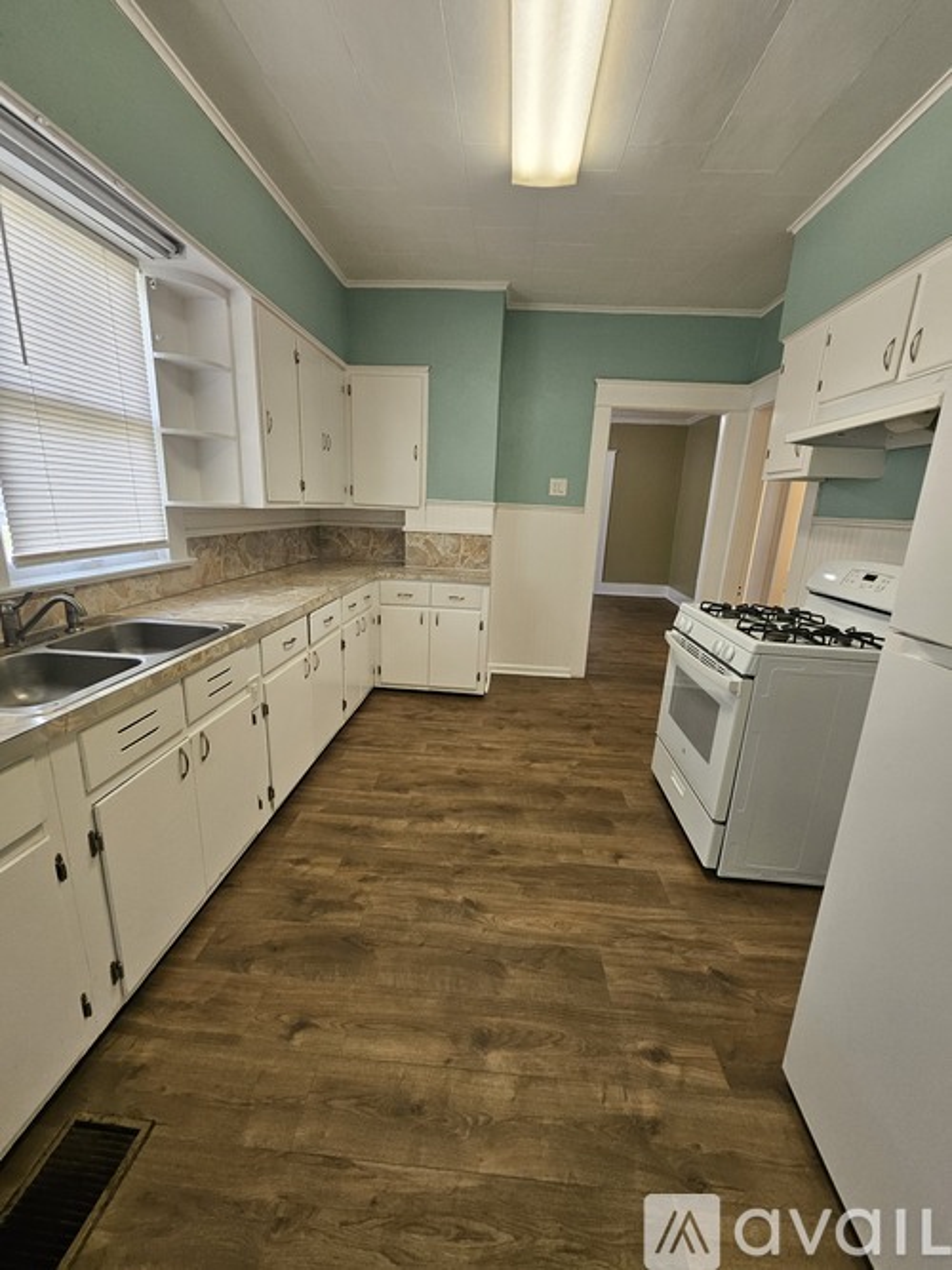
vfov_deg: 106.2
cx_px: 476
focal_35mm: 13
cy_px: 635
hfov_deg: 89.9
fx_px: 477
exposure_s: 1/60
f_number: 2.2
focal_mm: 1.74
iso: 200
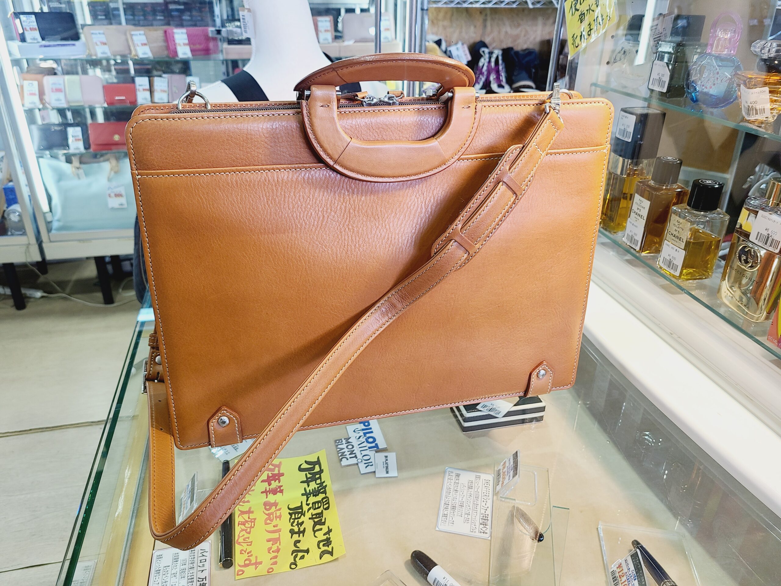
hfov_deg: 67.3
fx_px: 587
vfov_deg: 53.1
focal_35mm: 26
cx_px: 390
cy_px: 293
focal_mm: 5.4
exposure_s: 1/50
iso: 80
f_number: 1.8
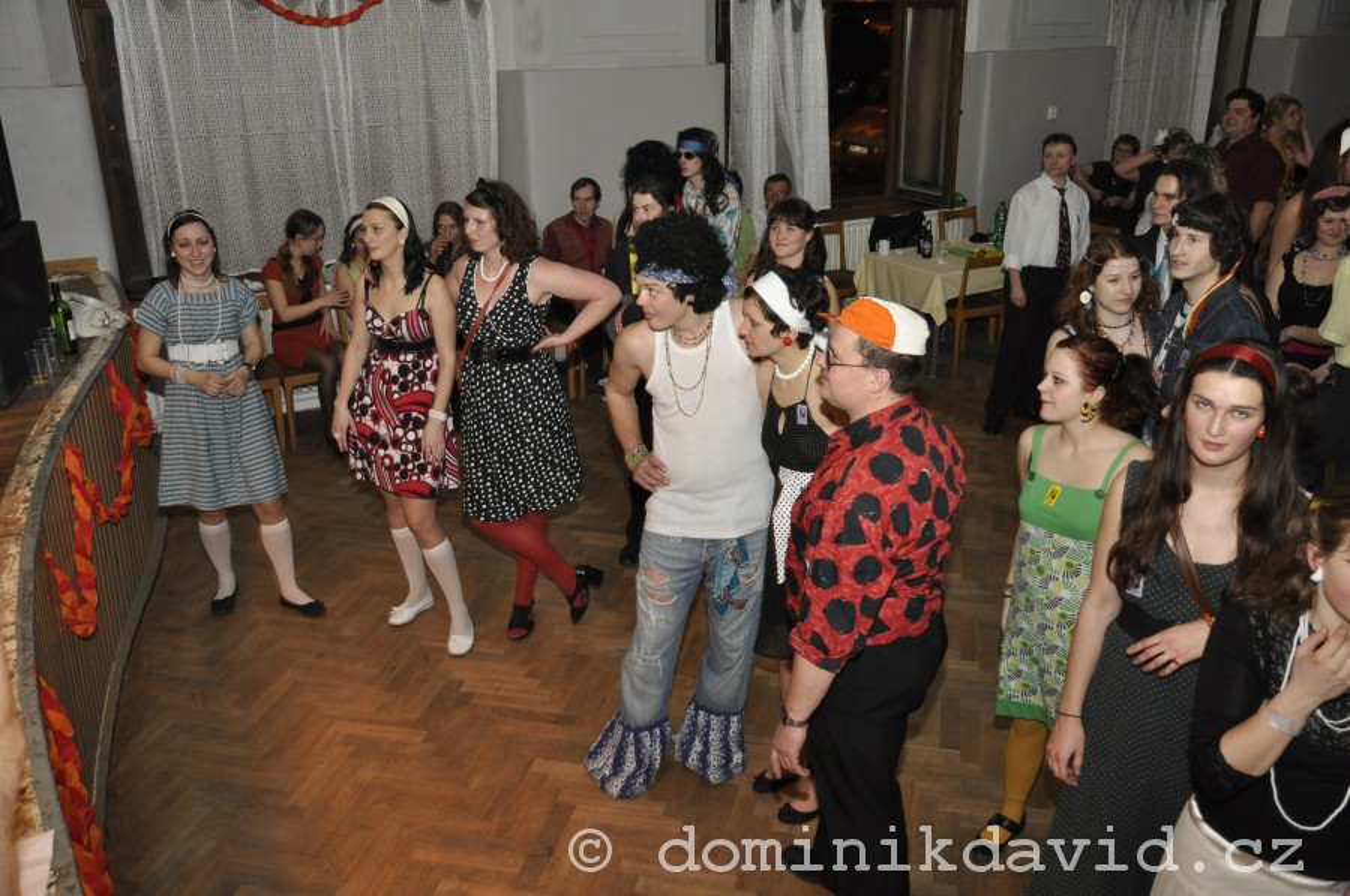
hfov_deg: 57.3
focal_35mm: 33
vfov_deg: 39.9
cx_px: 675
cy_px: 448
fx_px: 1236
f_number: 3.8
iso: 800
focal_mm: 22
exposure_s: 1/25
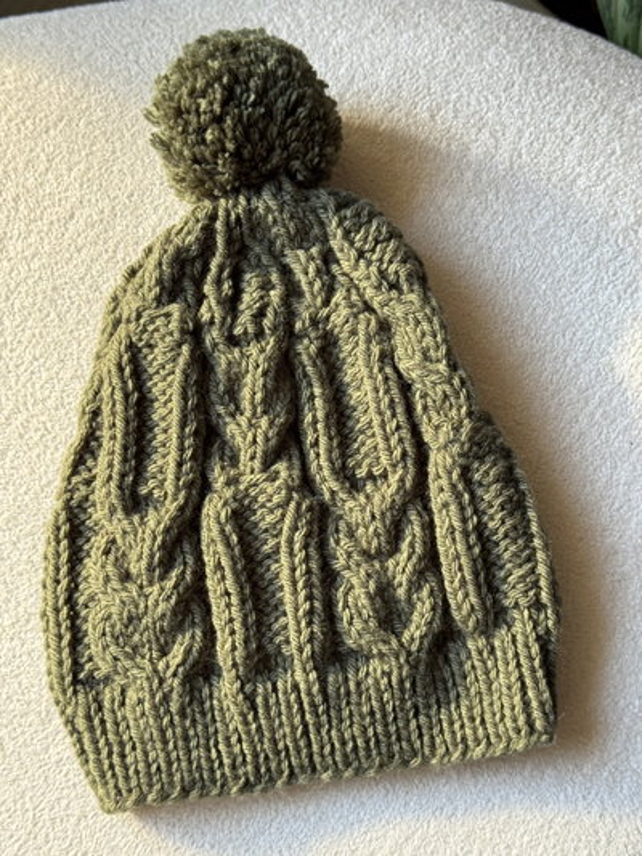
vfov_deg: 39.6
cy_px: 428
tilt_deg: -74.0
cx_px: 321
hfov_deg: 30.3
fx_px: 1186
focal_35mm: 48
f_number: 1.78
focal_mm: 6.76
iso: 125
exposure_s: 1/60
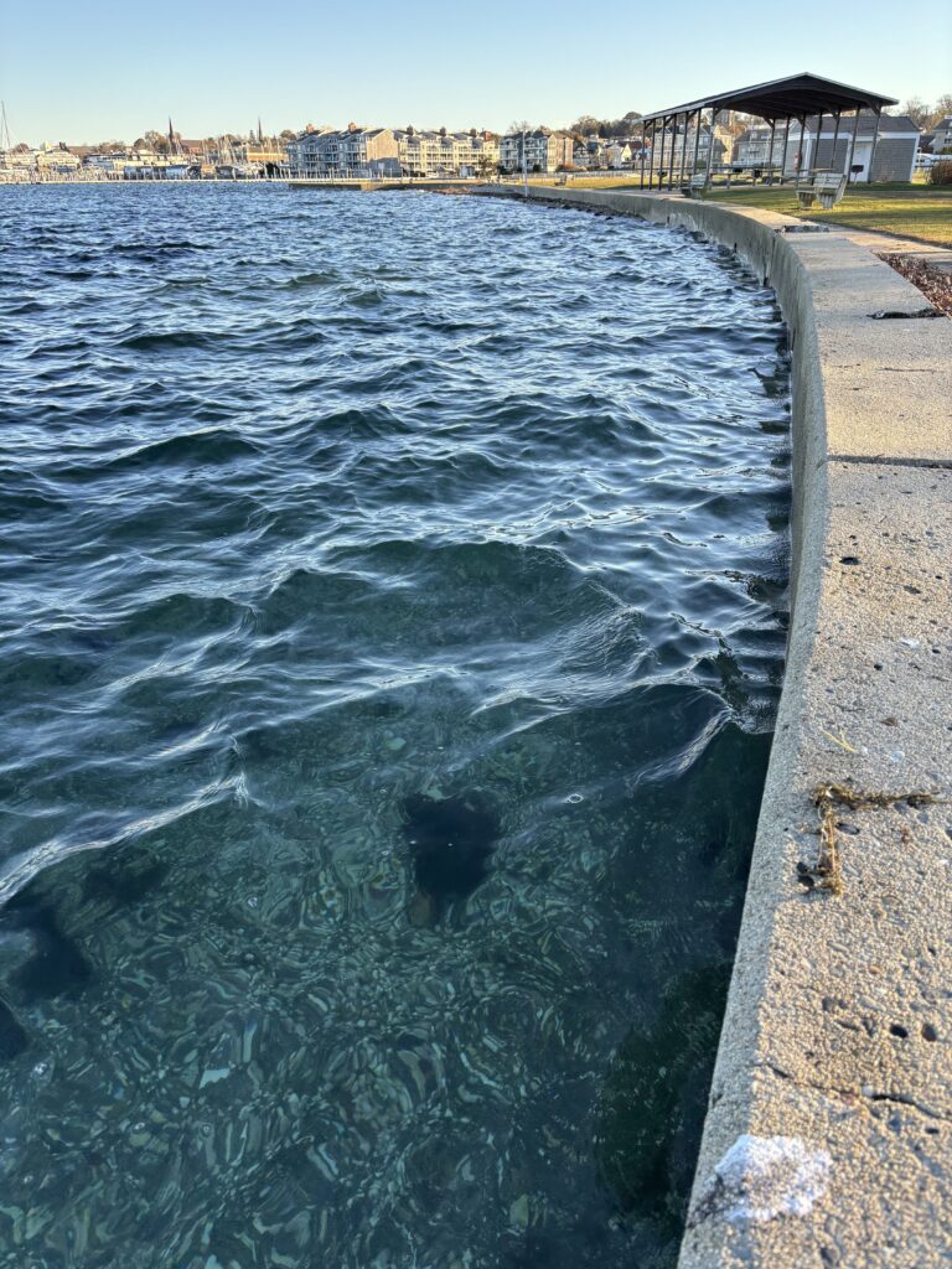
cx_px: 476
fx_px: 953
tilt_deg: -26.2
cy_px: 634
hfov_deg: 53.1
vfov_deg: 67.3
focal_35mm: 26
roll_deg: -0.1
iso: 50
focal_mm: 5.96
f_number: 1.6
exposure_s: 1/411
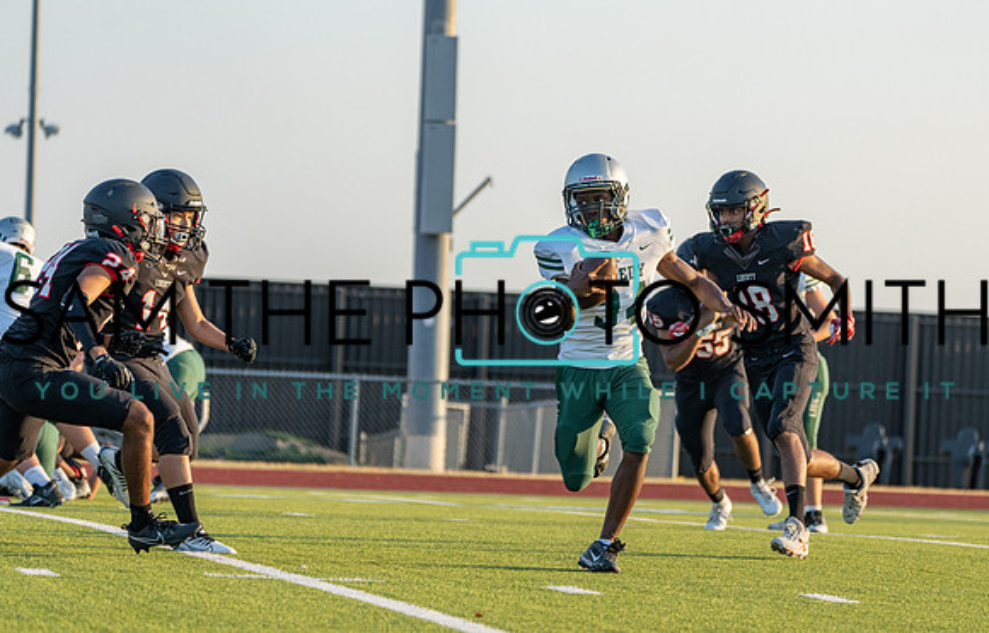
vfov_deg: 6.0
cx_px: 593
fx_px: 5999
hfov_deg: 9.4
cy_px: 390
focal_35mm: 221
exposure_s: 1/1250
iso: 800
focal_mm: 181
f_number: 5.6
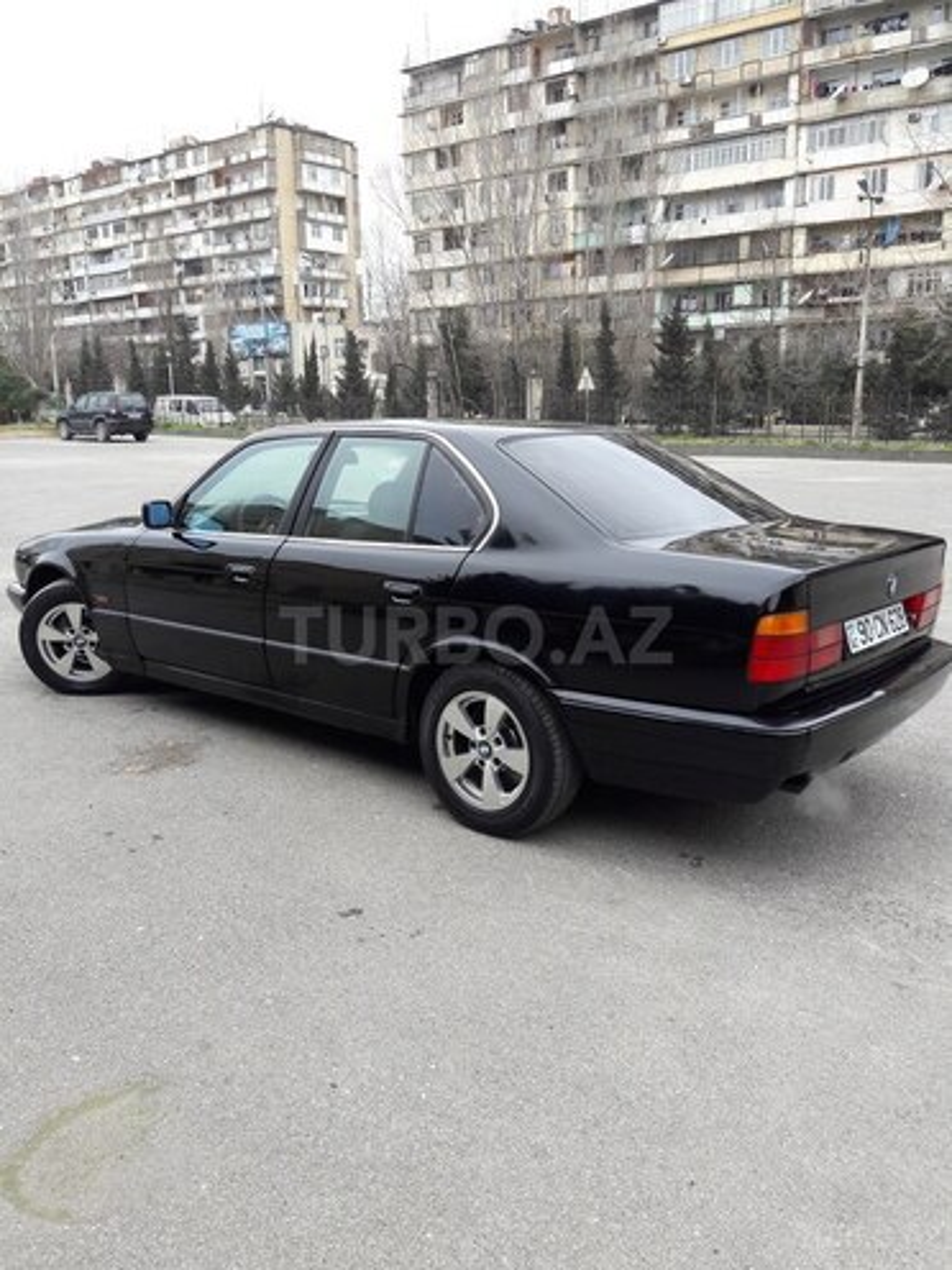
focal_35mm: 28
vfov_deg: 63.4
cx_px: 476
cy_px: 635
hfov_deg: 49.7
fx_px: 1027
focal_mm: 3.7
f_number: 1.9
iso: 40
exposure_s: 1/190
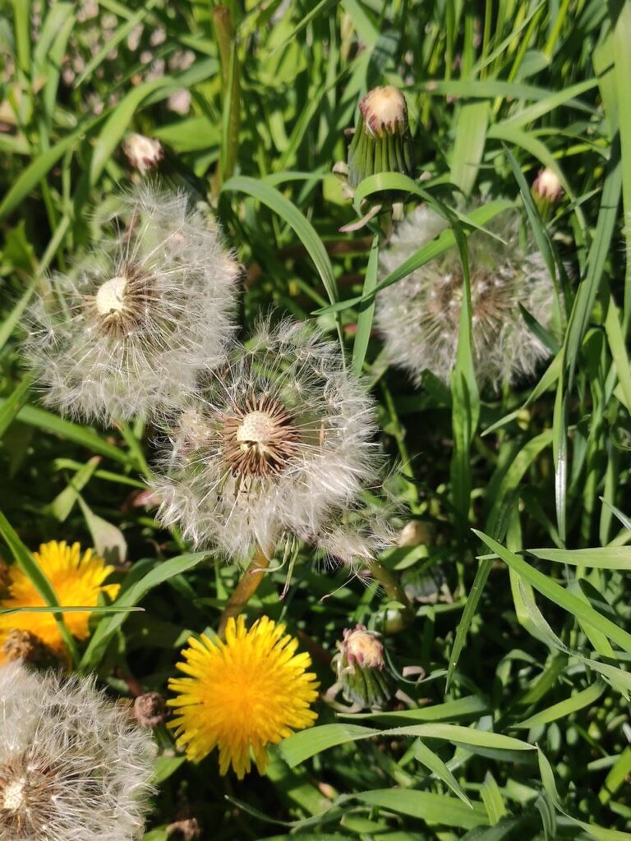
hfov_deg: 28.0
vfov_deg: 36.8
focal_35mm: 52
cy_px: 420
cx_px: 316
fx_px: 1264
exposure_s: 1/1546
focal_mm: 4.77
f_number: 1.75
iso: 112
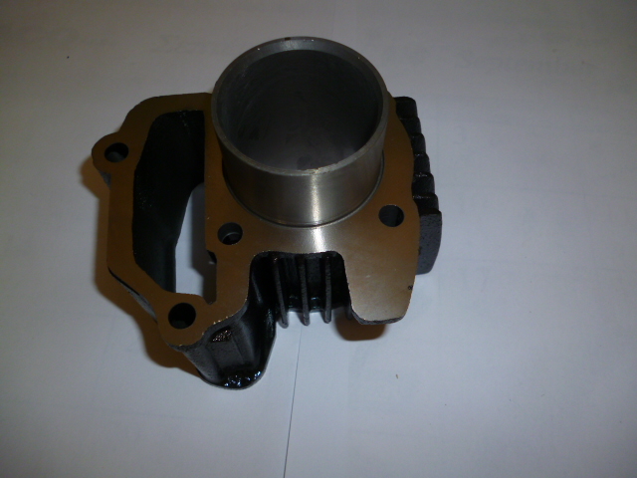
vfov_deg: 49.7
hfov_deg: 63.4
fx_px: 515
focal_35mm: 28
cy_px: 239
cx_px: 318
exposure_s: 1/60
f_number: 3.1
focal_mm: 5
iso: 100
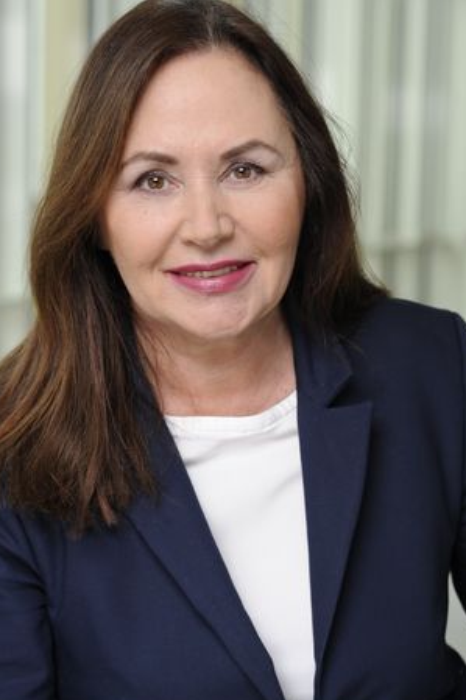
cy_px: 371
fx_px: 1885
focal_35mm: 97
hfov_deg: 14.1
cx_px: 253
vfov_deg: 21.0
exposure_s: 1/160
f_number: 5.6
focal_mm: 85
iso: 200
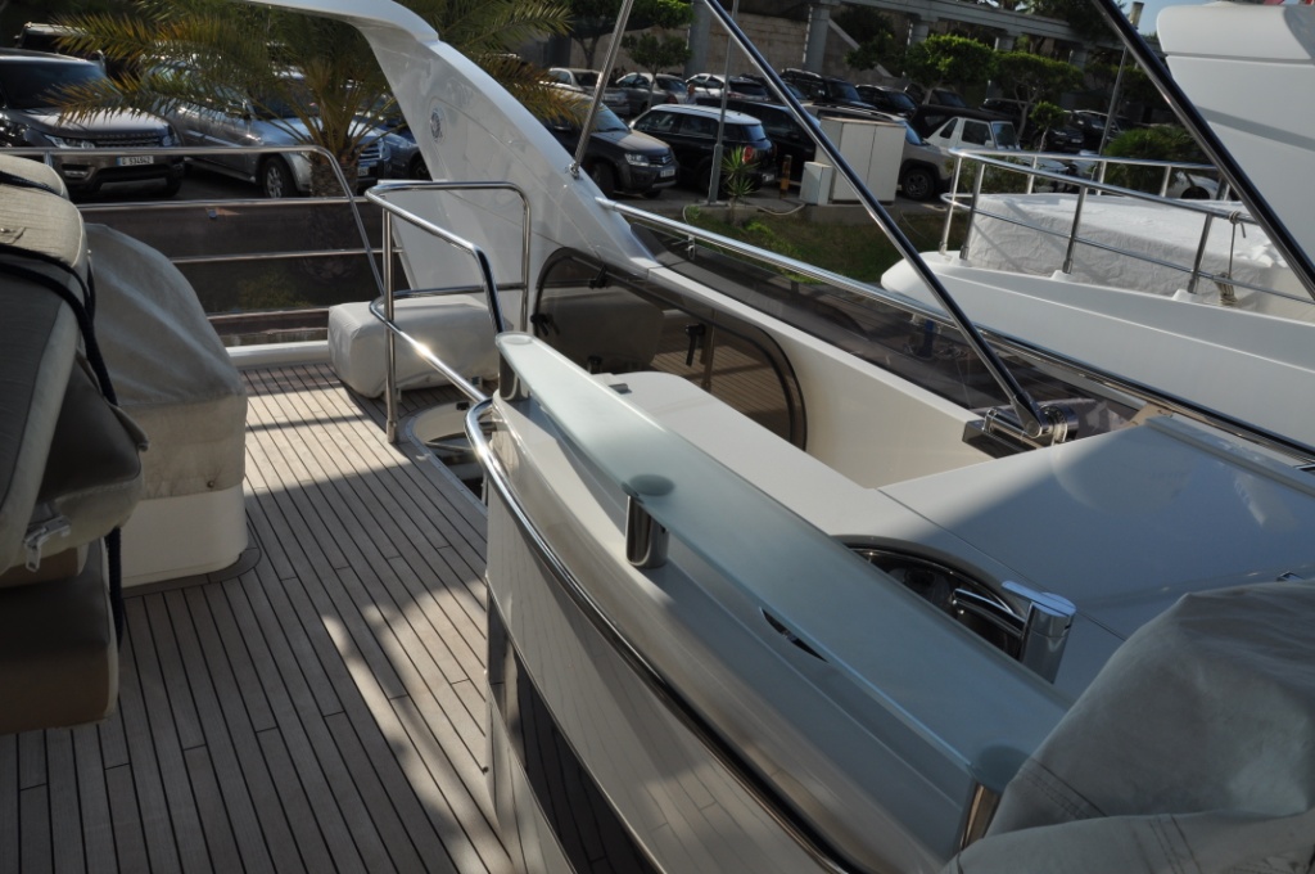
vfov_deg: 47.8
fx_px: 985
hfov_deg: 67.4
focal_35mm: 27
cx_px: 658
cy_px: 437
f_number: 11
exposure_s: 1/125
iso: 200
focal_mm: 18
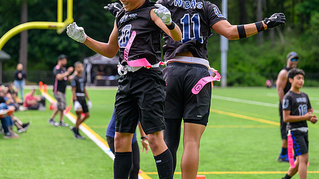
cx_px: 158
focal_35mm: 113
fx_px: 956
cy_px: 45
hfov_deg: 18.9
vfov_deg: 10.7
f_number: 2.8
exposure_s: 1/2000
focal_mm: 73
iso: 320
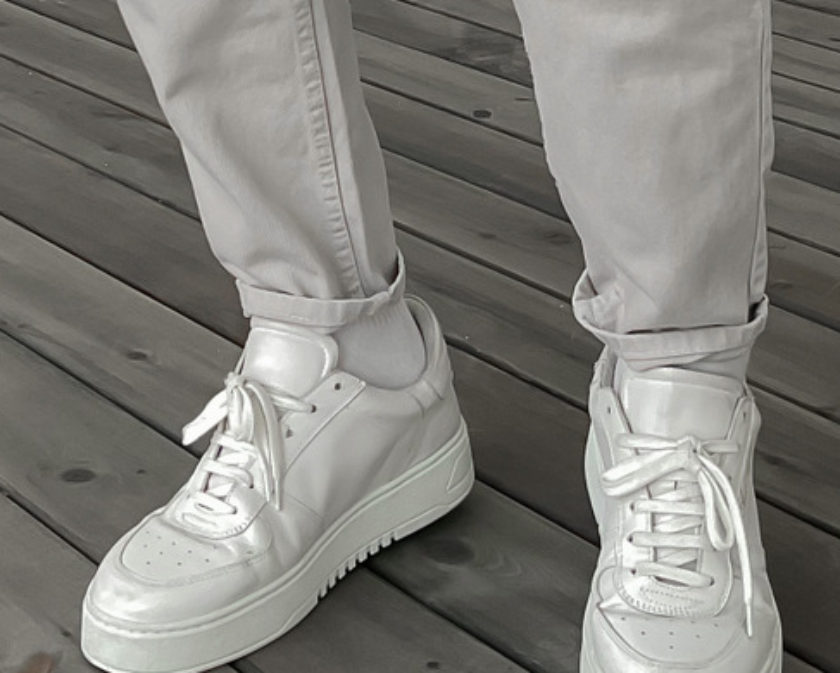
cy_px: -400
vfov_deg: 15.1
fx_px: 2313
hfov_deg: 20.6
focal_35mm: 93
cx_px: 404
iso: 32
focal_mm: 3
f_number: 1.8
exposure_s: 1/120
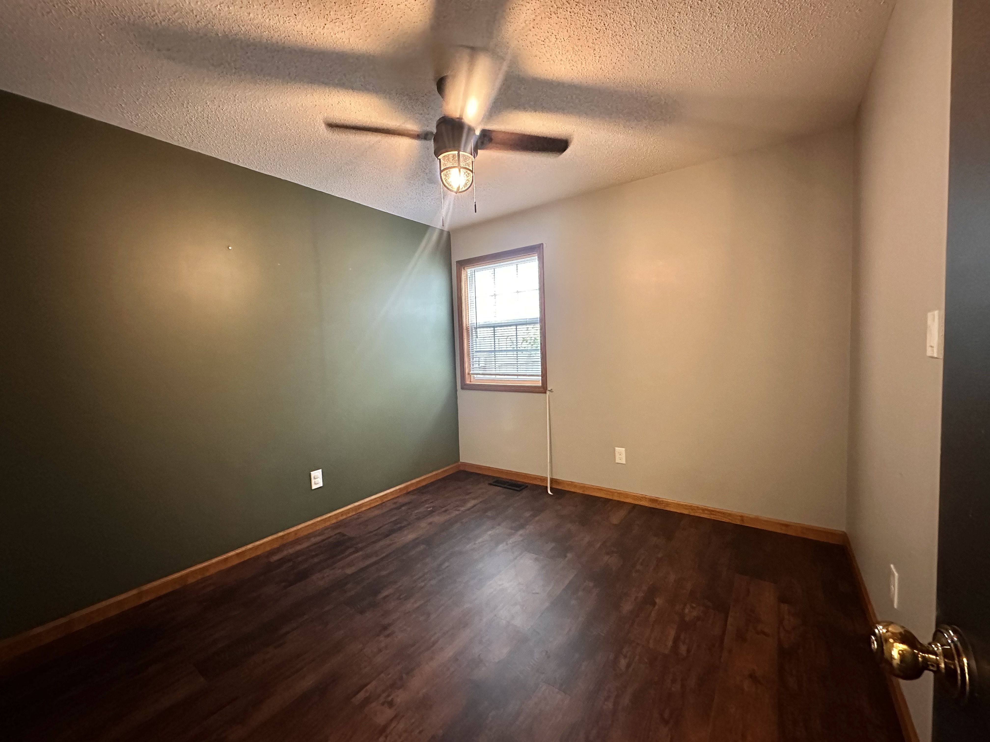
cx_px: 495
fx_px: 400
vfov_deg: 85.7
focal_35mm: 14
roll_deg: +2.0
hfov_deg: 102.1
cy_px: 371
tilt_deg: -3.0
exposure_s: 1/60
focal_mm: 2.22
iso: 1000
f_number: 2.2
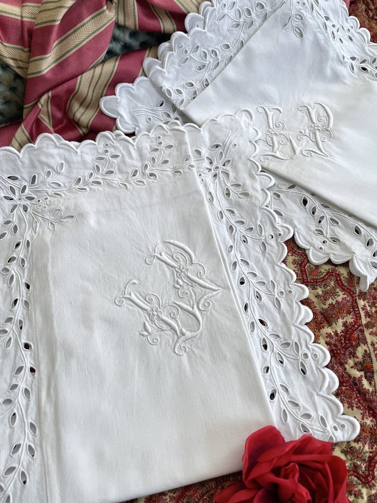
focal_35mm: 26
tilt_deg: -64.0
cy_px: 252
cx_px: 188
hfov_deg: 53.1
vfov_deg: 67.3
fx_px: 378
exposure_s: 1/121
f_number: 1.6
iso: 125
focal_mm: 4.2
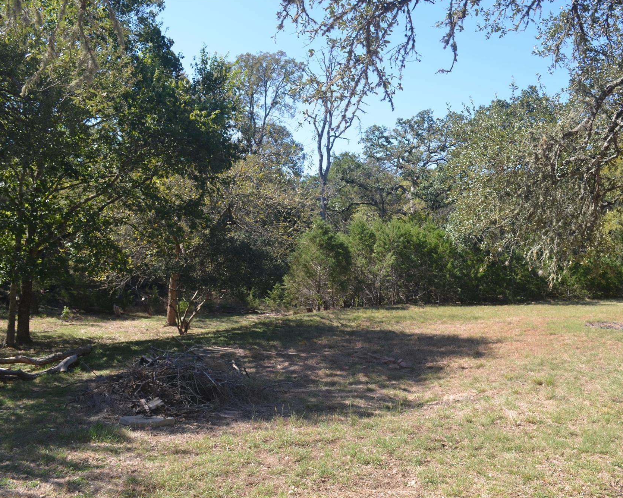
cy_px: 249
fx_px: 571
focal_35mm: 31
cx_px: 332
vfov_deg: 47.1
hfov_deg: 57.1
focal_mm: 18
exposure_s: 1/200
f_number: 5.6
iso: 100
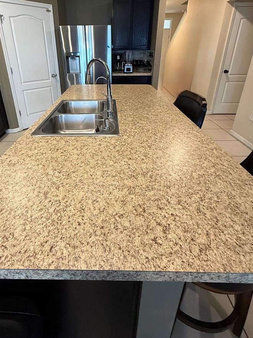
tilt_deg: -23.8
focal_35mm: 19
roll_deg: +0.8
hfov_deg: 68.2
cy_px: 124
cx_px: 105
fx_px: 185
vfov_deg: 82.9
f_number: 2.2
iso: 500
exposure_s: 1/60
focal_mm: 2.22
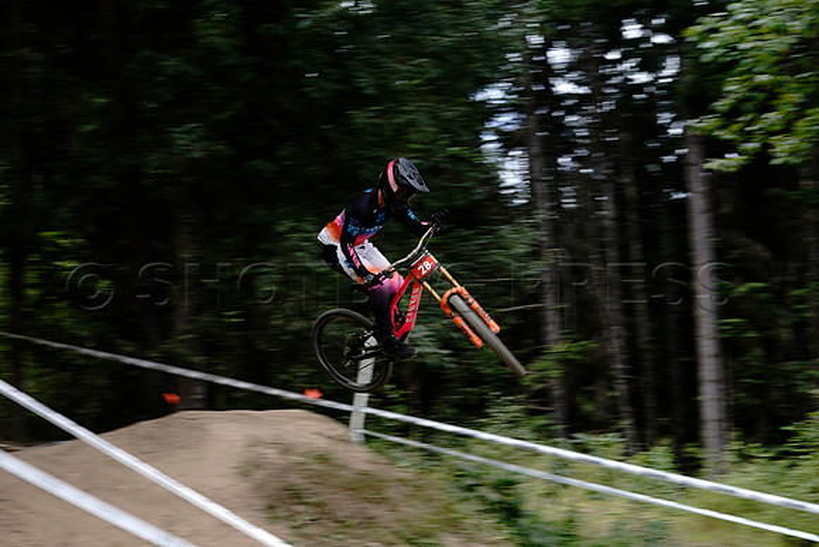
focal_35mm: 70
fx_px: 1593
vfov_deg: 19.5
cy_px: 274
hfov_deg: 28.8
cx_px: 410
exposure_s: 1/100
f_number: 5
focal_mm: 70
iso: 50
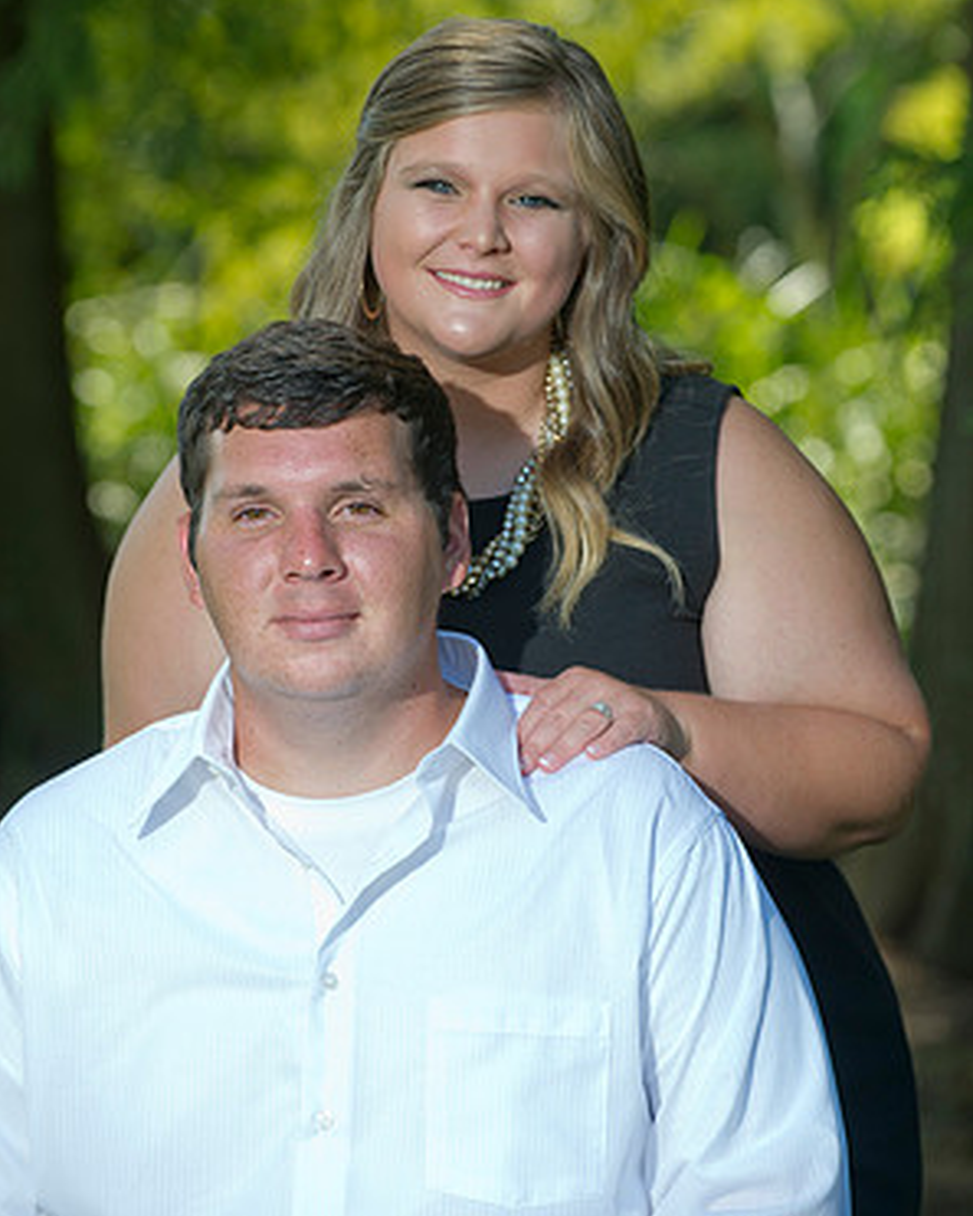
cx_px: 486
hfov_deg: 8.5
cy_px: 564
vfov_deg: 10.6
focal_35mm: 182
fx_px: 6549
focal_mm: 160
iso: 320
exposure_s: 1/250
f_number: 4.5
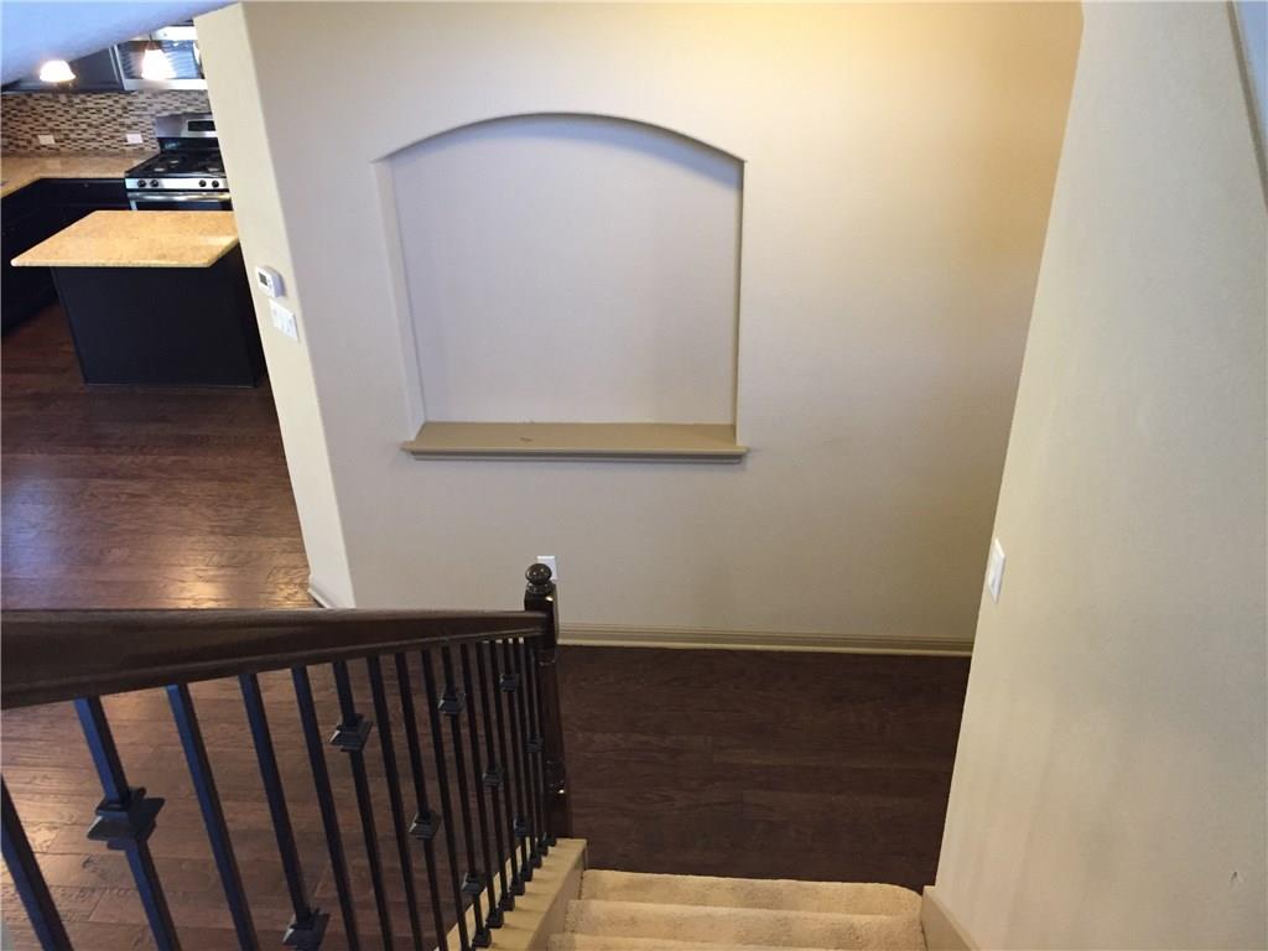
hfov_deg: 61.7
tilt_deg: -29.8
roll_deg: +0.7
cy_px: 476
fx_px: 1062
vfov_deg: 48.2
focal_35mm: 29
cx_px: 634
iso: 160
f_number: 2.2
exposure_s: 1/30
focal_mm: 4.15
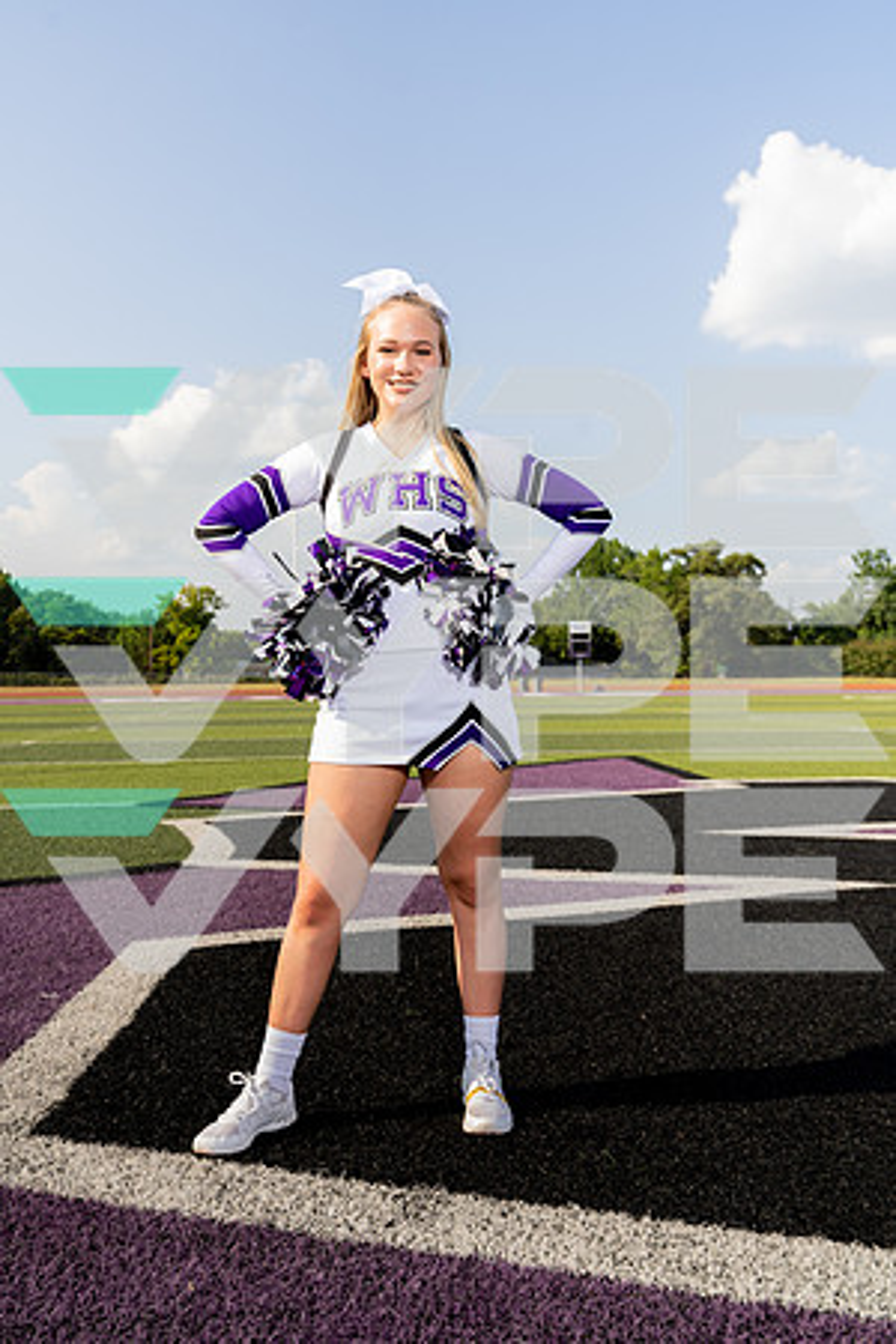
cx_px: 448
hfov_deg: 41.1
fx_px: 1195
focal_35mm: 32
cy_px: 672
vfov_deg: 58.7
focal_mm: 32
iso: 100
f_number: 6.3
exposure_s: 1/250
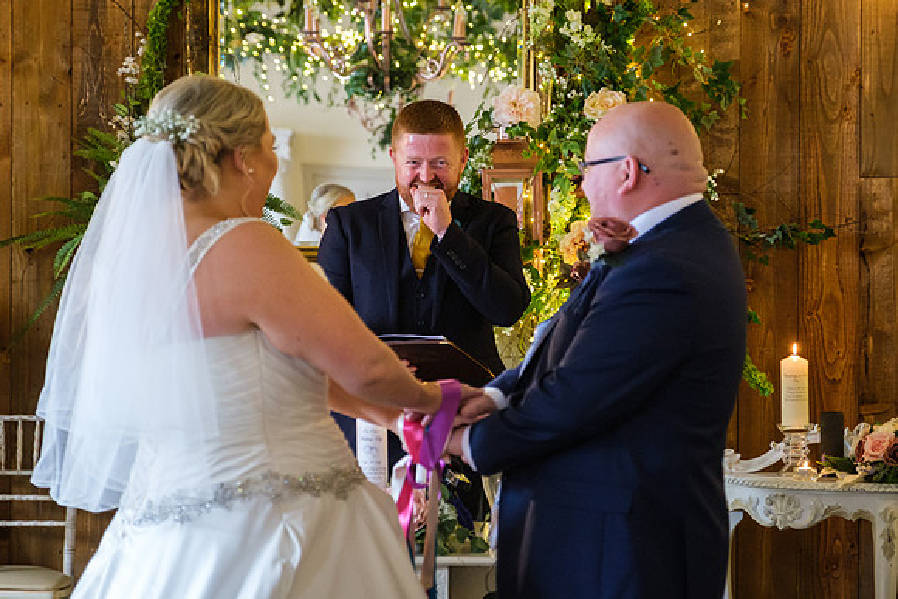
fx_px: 2567
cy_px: 270
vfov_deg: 13.3
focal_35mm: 103
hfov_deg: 19.8
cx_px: 427
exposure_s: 1/160
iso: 4000
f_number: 2.8
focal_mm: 55
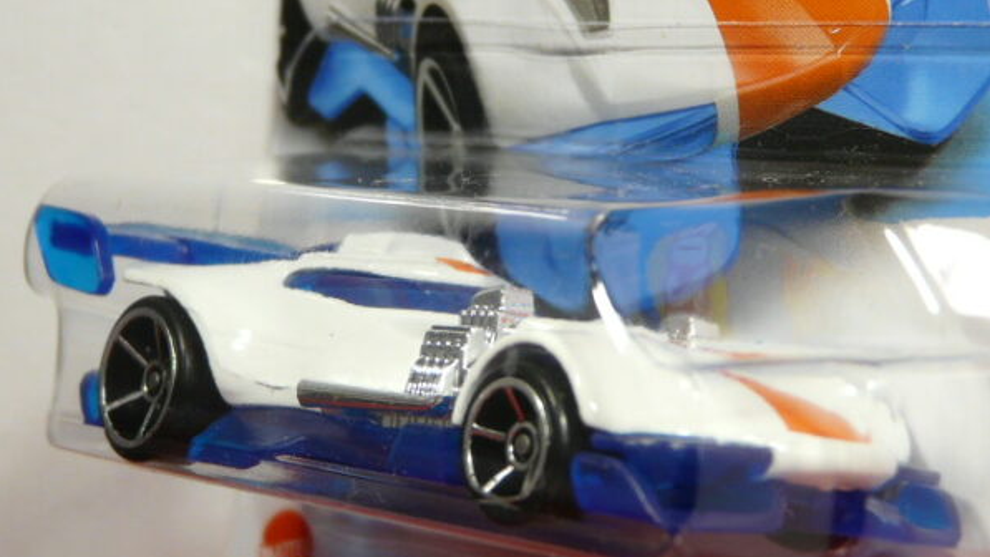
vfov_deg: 9.6
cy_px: 252
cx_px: 494
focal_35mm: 127
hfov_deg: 16.9
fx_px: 3334
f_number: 3.2
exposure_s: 1/50
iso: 100
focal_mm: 12
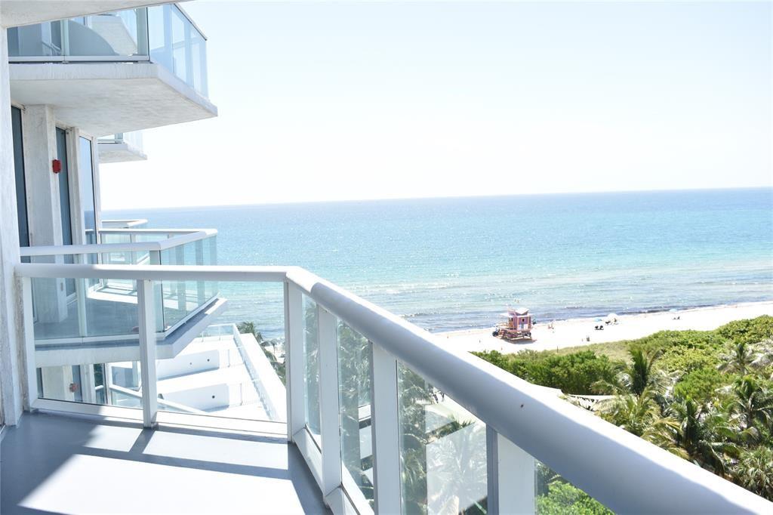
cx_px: 386
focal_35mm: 36
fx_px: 773
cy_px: 258
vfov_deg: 36.8
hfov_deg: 53.1
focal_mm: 24
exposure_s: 1/200
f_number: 5.6
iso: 100
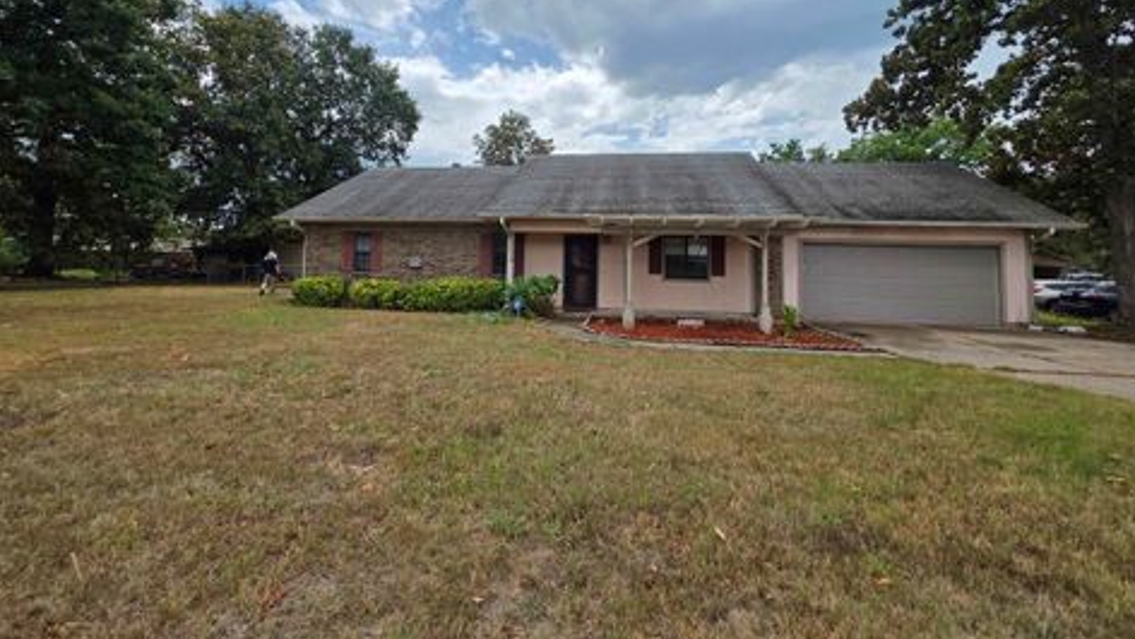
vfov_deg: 69.6
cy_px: 244
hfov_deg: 103.0
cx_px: 577
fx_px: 452
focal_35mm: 15
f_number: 1.9
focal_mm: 2.2
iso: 40
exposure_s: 1/1930
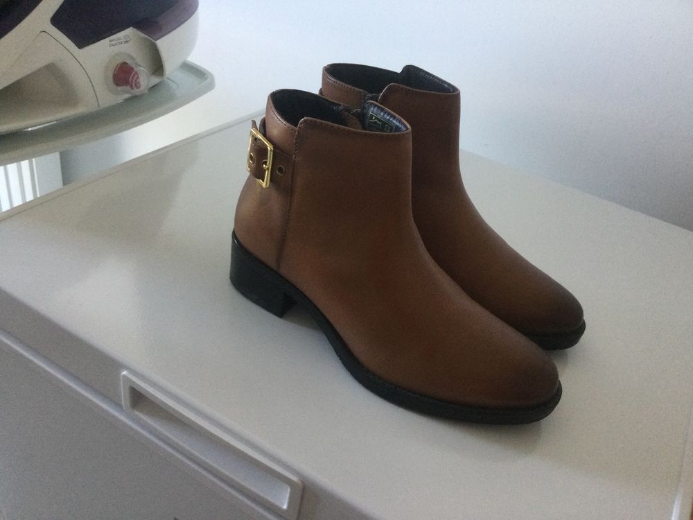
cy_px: 260
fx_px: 621
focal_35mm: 31
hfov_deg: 58.4
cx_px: 346
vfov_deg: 45.4
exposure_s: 1/33
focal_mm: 3.3
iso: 125
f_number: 2.4
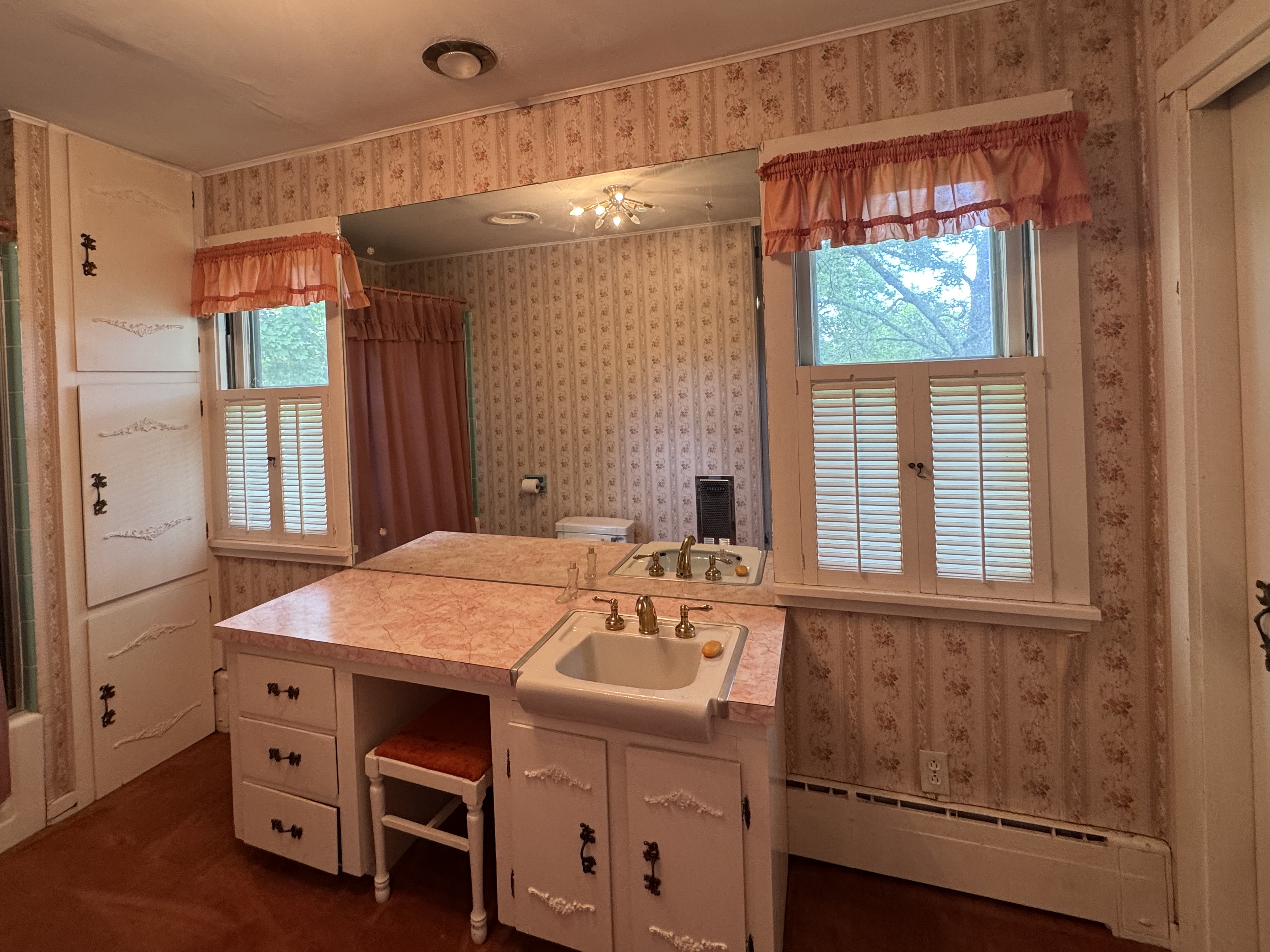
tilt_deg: +0.8
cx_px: 589
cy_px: 384
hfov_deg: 90.9
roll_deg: +2.6
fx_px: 624
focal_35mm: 17
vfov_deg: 74.0
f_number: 2.2
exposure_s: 1/60
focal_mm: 2.22
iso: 160
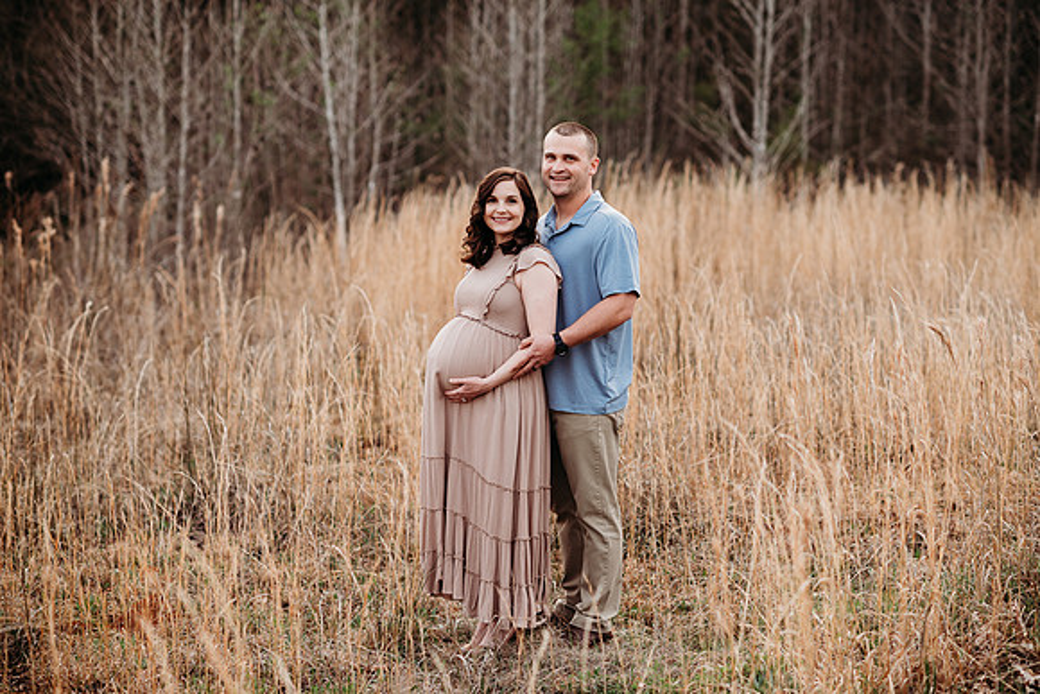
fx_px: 2456
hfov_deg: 23.9
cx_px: 520
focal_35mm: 85
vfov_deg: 16.1
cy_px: 347
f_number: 2.5
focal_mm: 85
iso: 160
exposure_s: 1/400
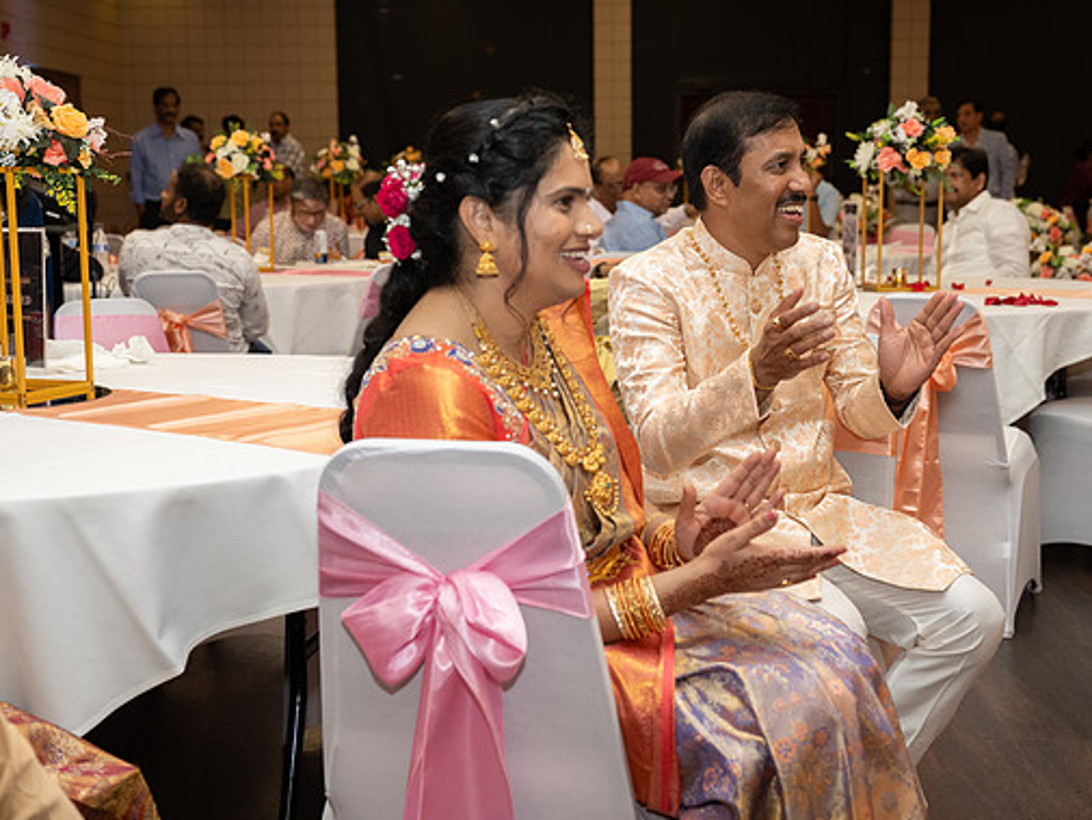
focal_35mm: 49
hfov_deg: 38.9
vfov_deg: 29.7
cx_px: 573
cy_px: 406
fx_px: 1546
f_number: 4
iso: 1250
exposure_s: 1/160
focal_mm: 42
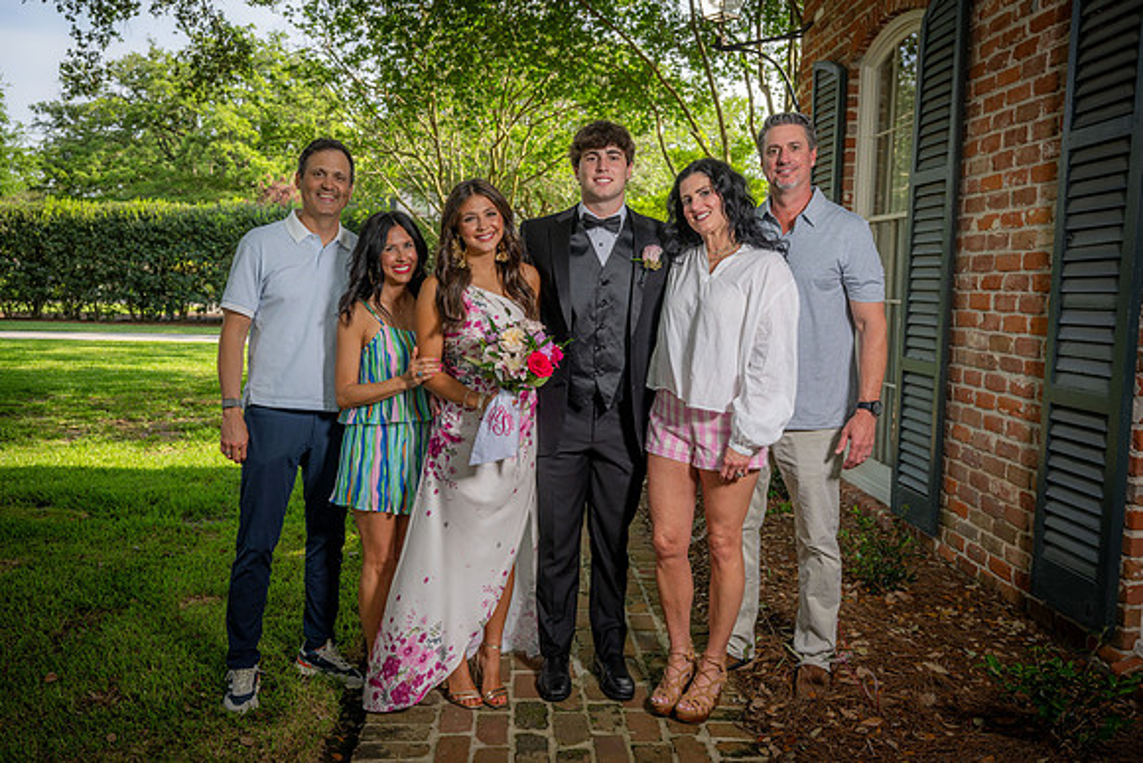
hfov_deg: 59.5
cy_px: 382
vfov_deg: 41.7
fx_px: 1000
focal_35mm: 32
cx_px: 572
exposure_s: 1/160
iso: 100
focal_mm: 31.5
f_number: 5.6
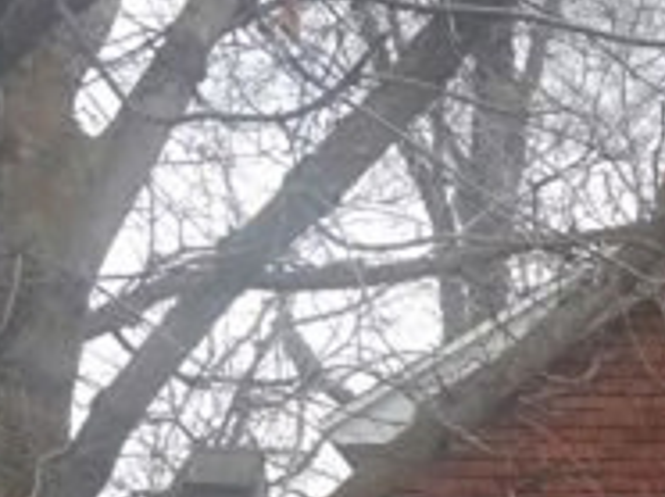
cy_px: 797
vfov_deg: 13.7
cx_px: 833
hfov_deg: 18.5
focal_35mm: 100
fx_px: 1919
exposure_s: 1/149
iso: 25
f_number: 2.2
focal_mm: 4.15
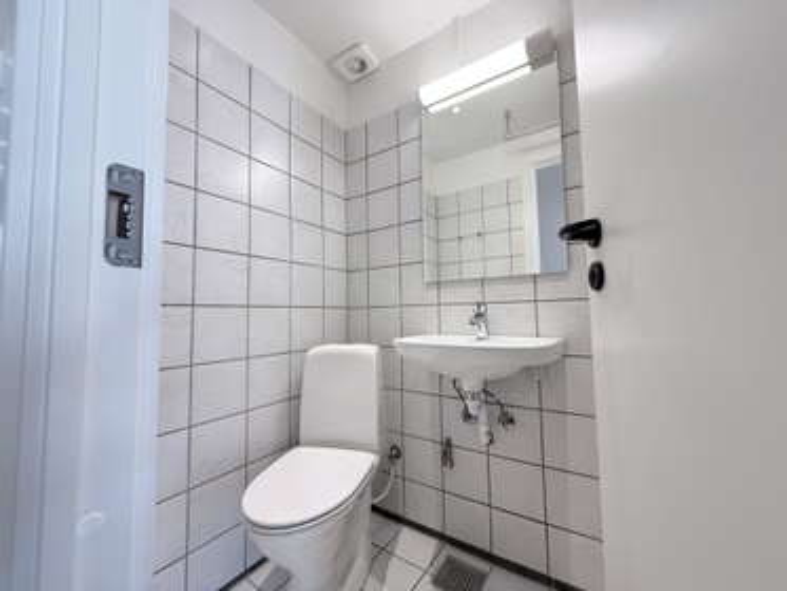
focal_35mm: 14
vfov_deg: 85.7
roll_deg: +0.5
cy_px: 296
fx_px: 318
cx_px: 394
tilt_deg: +4.2
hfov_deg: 102.0
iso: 125
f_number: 2.2
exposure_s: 1/100
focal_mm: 2.22
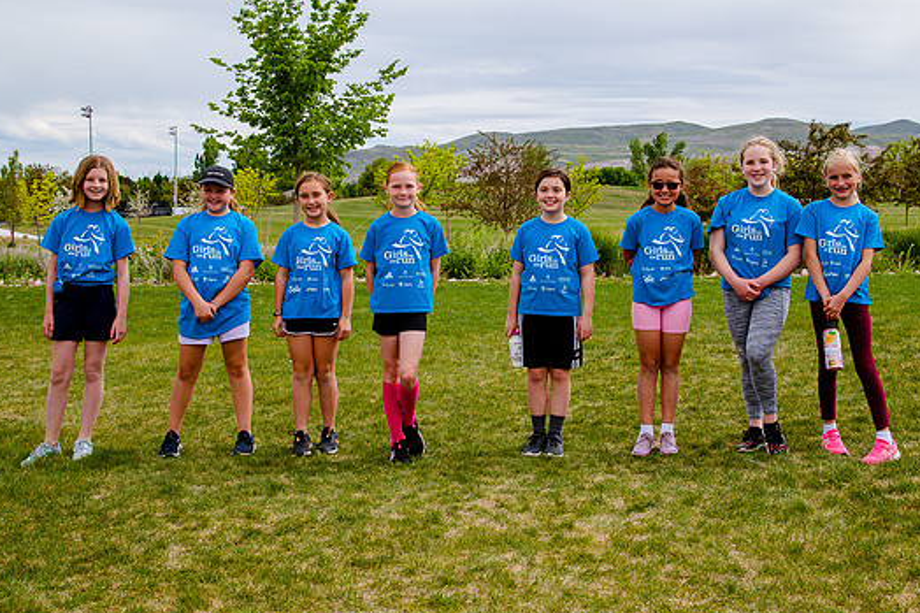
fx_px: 1175
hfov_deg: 42.7
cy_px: 243
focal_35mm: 46
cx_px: 495
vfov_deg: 29.1
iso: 200
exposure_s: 1/400
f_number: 9
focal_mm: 35
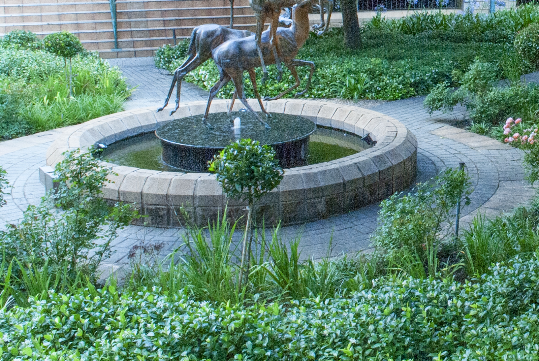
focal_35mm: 64
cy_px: 38
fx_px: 959
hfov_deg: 29.8
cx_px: 502
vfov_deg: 20.9
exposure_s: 1/8
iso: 100
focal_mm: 18
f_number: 22
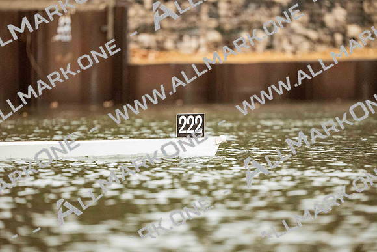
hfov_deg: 5.0
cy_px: 126
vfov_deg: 3.3
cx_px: 188
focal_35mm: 411
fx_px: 4306
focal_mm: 411.1
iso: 4000
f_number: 4
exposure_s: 1/2000
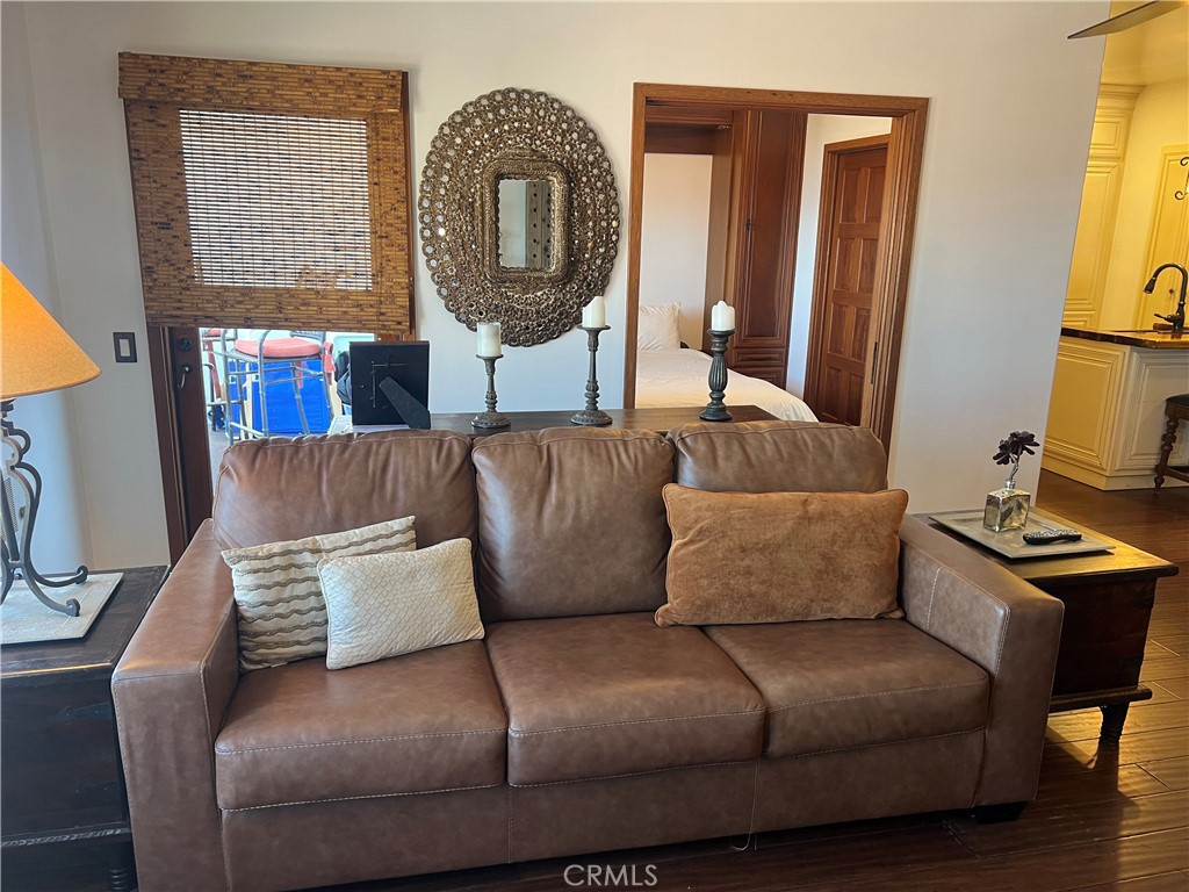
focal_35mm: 26
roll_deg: -0.3
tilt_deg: -14.5
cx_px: 594
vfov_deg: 53.1
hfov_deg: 67.3
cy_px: 446
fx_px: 893
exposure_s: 1/60
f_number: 1.5
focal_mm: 5.7
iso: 100
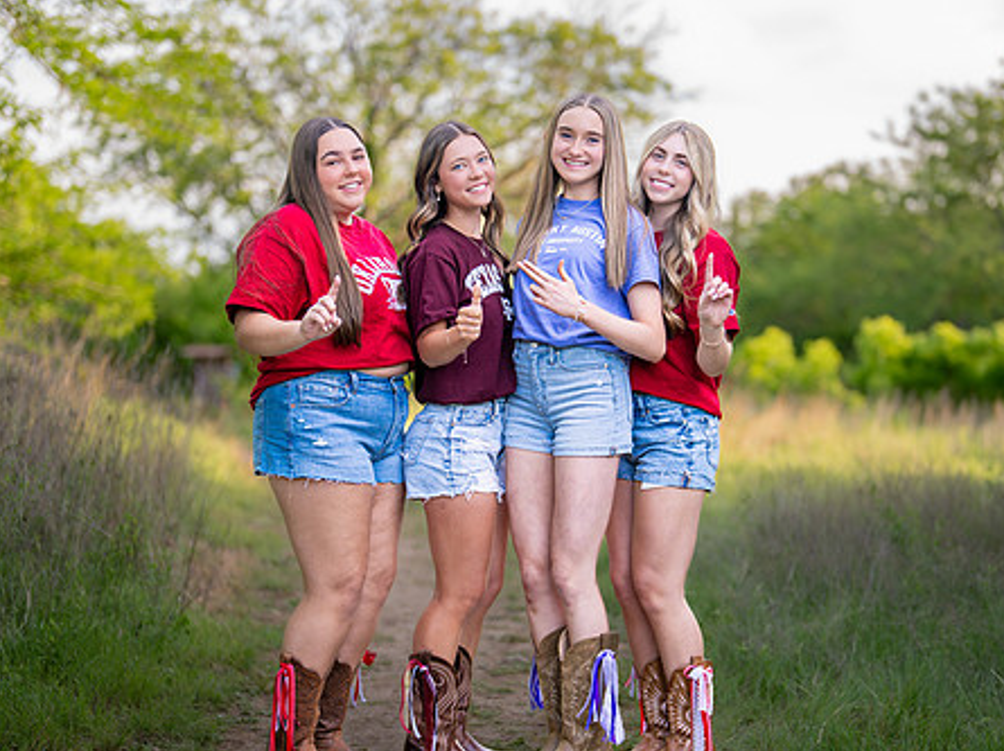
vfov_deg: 18.9
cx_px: 563
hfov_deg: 25.0
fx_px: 2260
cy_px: 416
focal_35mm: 78
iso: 250
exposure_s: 1/1250
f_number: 1.2
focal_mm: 50
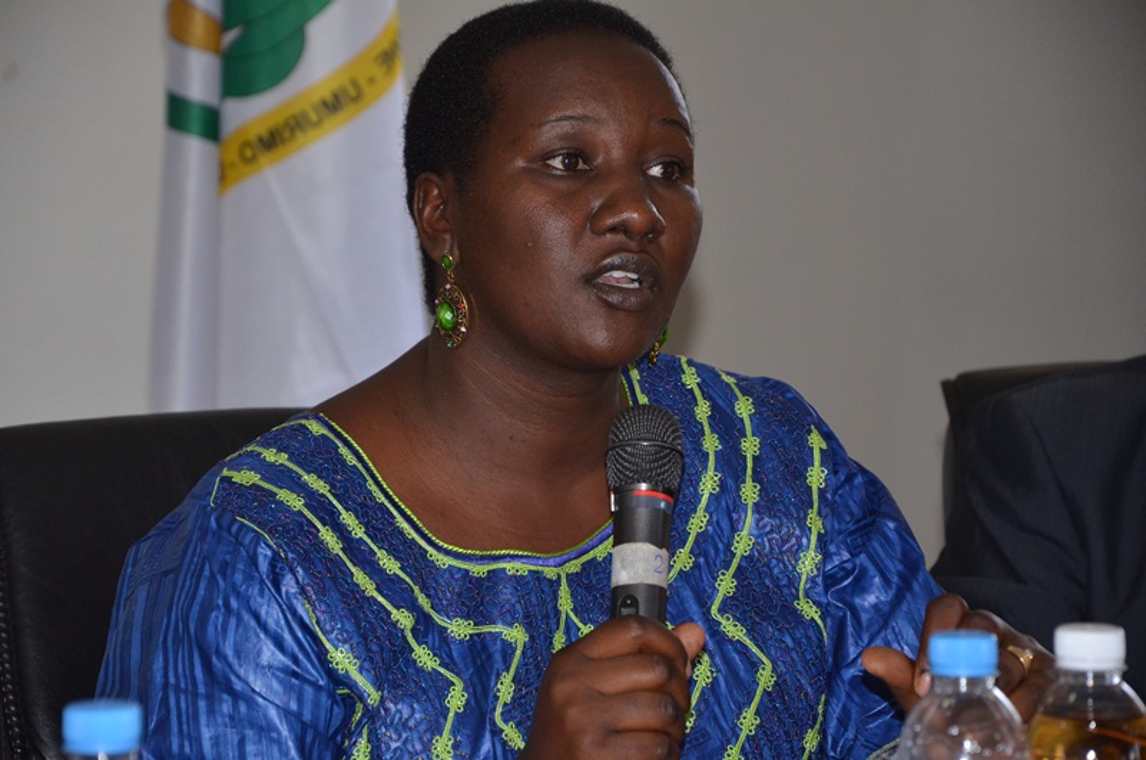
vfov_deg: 8.7
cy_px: 380
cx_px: 573
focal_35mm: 158
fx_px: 5004
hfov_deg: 13.1
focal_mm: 105
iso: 800
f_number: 5.6
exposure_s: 1/60
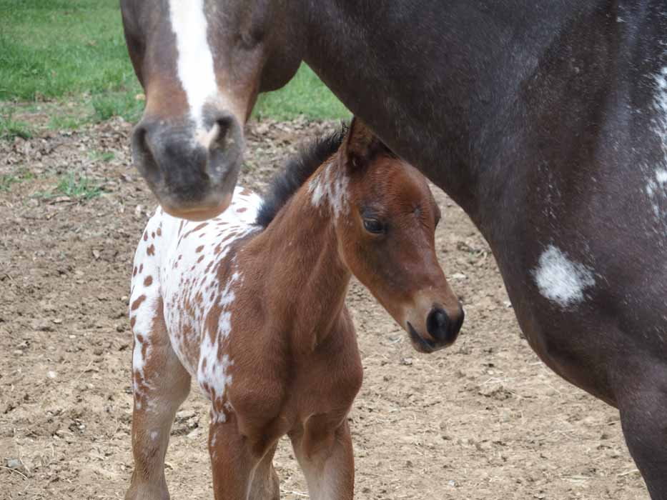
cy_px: 250
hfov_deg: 13.2
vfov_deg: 9.9
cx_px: 334
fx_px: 2891
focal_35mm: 150
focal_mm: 31.8
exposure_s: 1/500
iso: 100
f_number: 3.5
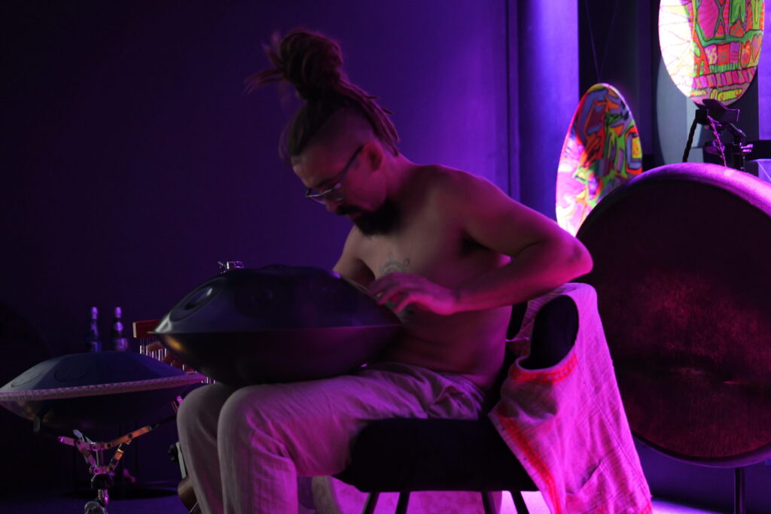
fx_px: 2249
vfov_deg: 13.0
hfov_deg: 19.5
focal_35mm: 105
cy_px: 257
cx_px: 386
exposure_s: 1/20
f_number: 4
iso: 5000
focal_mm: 105
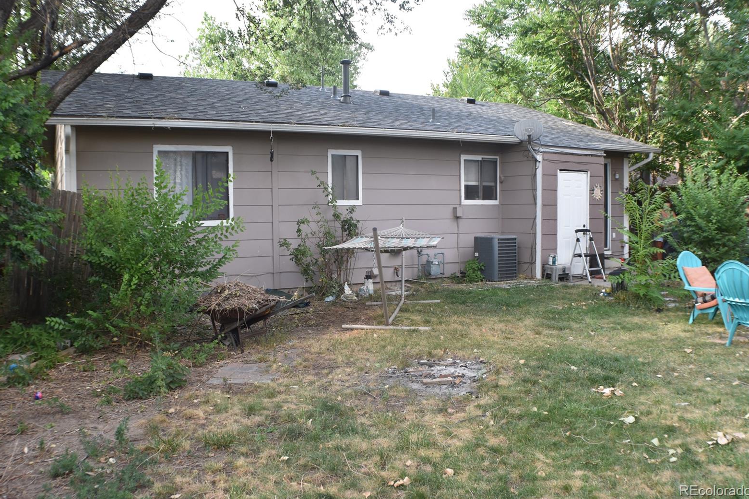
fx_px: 863
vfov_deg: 32.2
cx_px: 373
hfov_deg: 46.9
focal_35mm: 42
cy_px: 245
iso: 400
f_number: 6.3
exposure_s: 1/160
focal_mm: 27
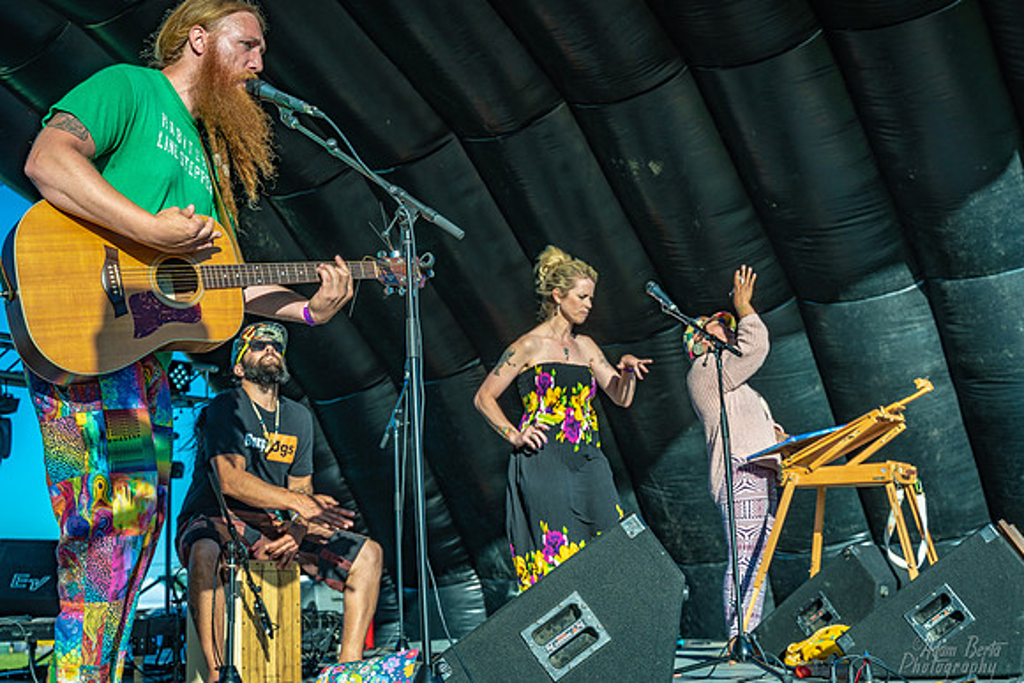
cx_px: 512
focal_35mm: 48
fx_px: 1366
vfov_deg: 28.1
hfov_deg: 41.1
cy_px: 342
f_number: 5.6
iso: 125
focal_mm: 48
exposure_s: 1/400
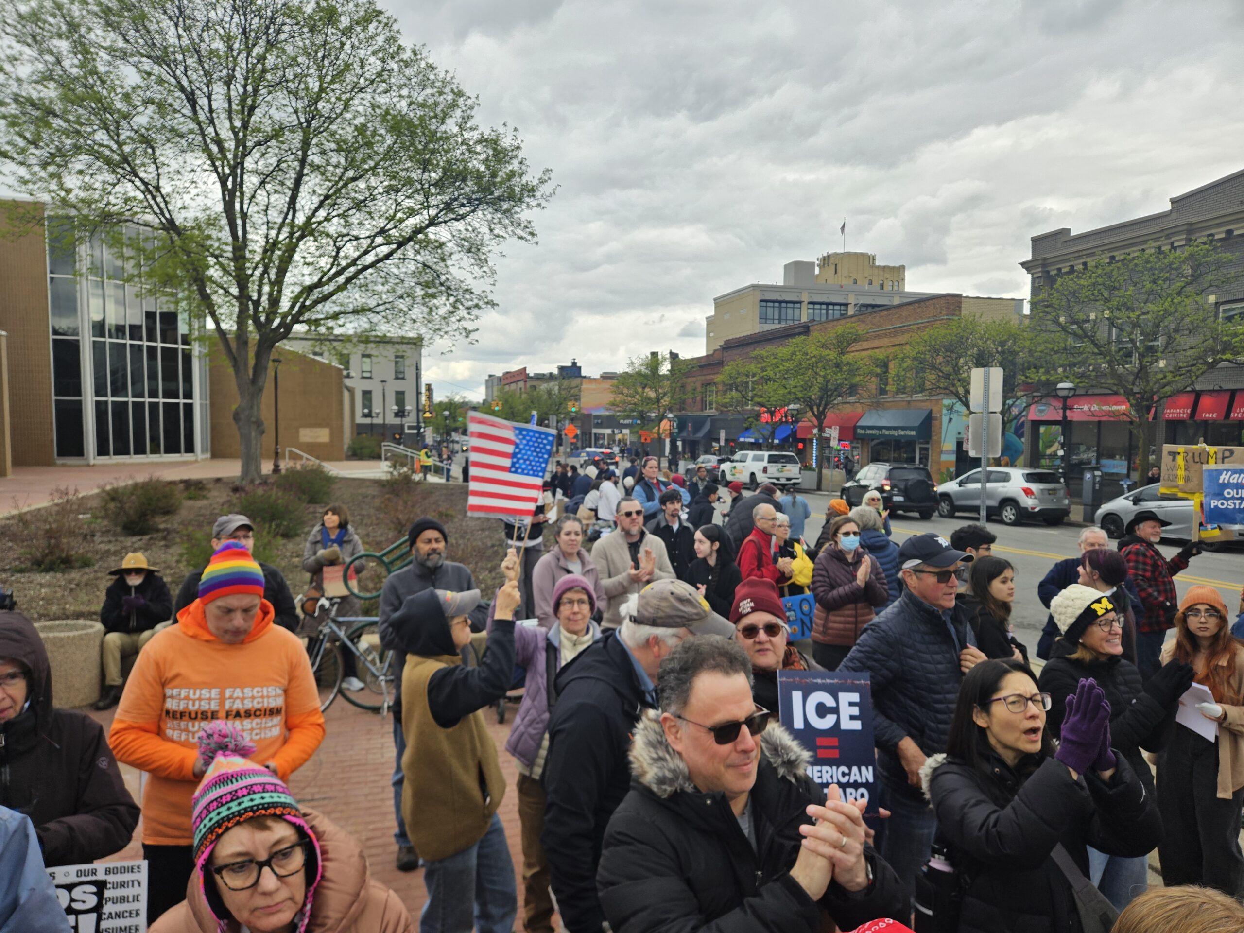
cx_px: 622
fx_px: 827
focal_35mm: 23
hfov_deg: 73.9
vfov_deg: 58.9
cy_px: 466
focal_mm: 5.4
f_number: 1.8
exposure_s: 1/282
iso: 25
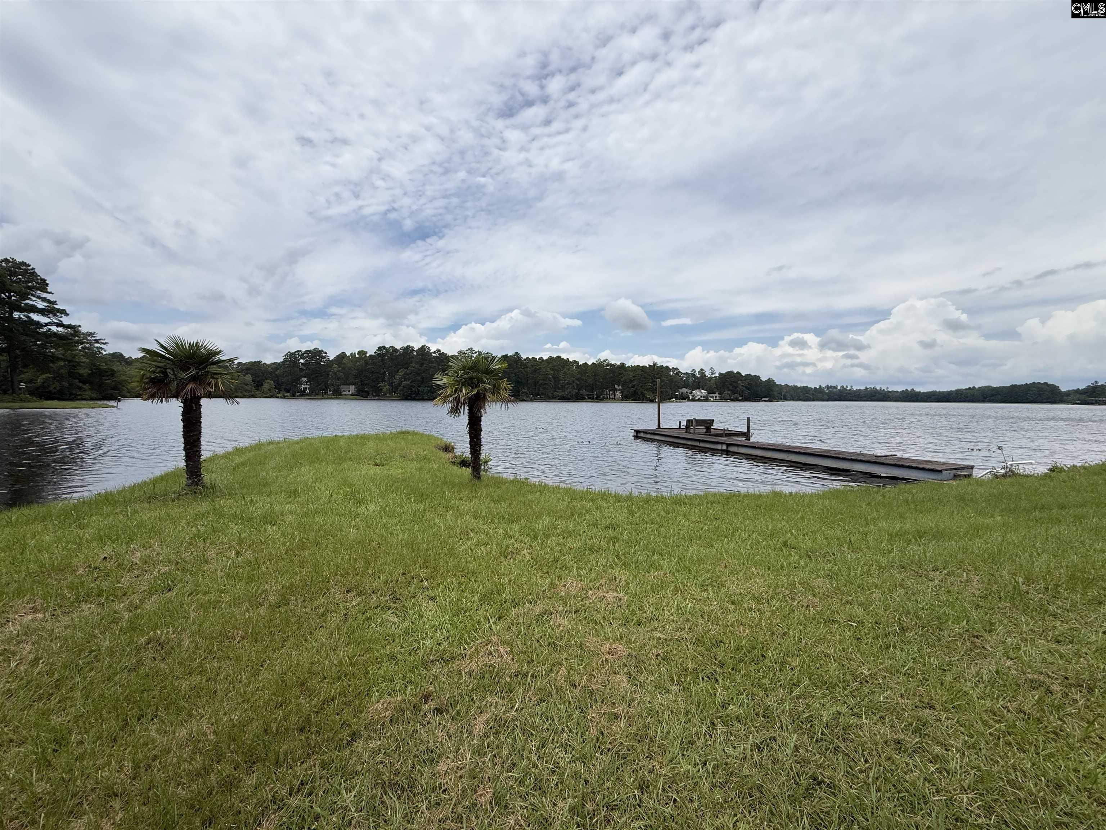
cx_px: 553
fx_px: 447
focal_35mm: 14
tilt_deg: -2.0
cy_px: 415
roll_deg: -0.5
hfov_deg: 102.1
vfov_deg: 85.7
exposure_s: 1/4762
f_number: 2.2
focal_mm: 2.22
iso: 50
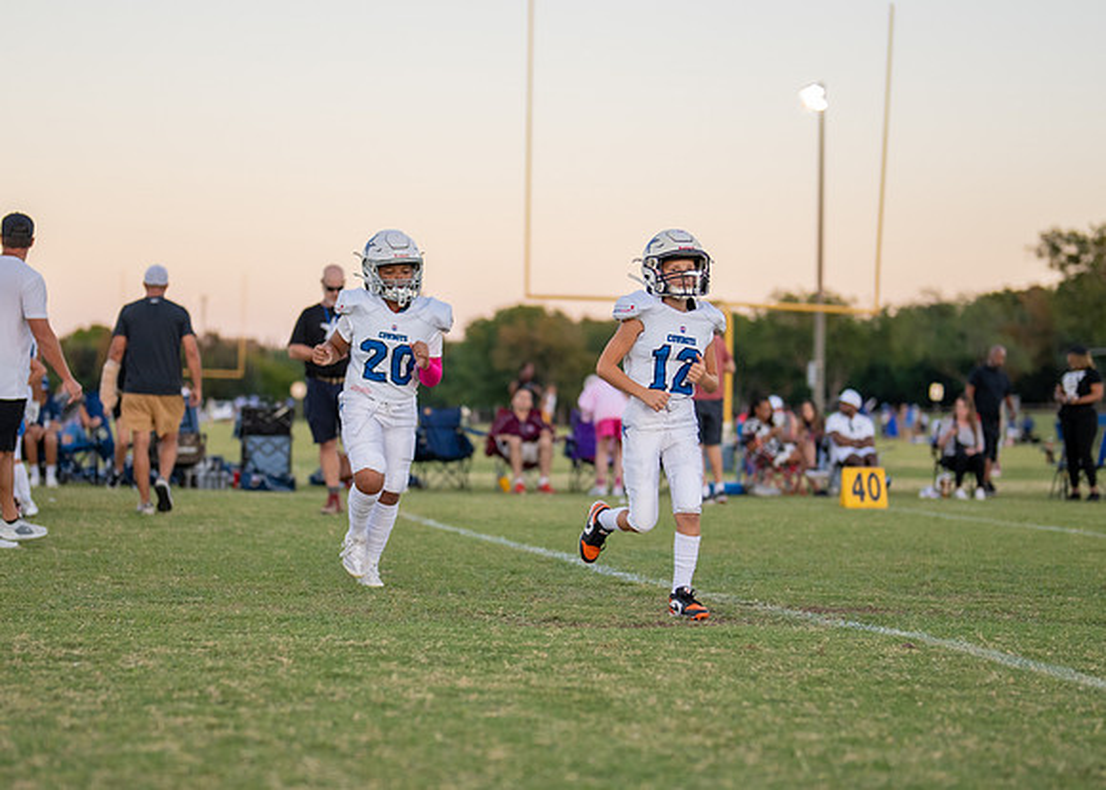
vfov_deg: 16.7
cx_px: 512
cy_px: 448
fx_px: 2681
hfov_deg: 23.3
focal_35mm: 85
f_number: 1.2
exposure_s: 1/2000
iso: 500
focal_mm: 50
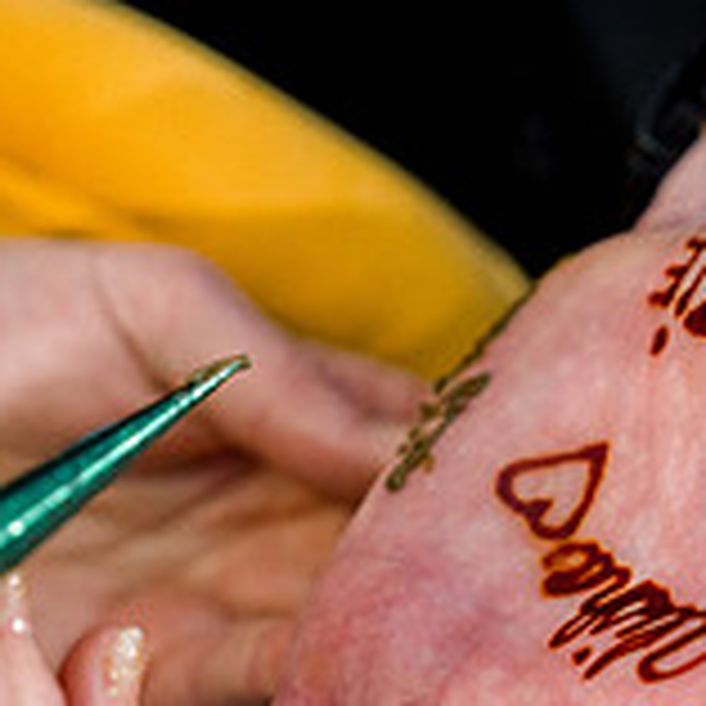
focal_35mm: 220
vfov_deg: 8.0
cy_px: 465
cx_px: 450
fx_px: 5076
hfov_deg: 8.0
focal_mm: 70
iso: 1250
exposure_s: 1/125
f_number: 2.8
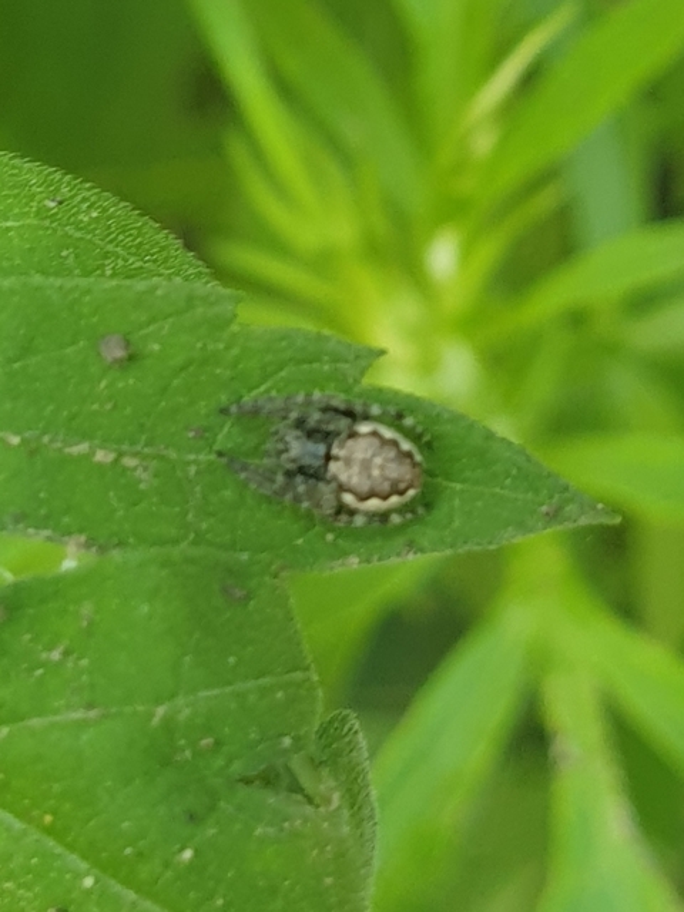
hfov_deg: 53.1
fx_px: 685
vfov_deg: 67.3
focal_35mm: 26
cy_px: 456
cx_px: 342
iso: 80
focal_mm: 4.3
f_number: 2.4
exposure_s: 1/60
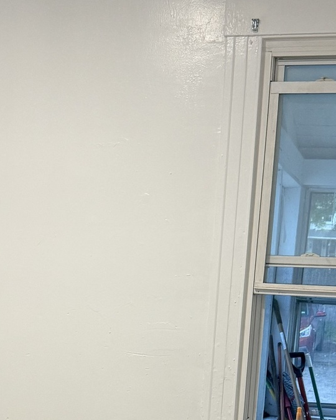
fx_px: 994
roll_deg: -1.3
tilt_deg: -12.2
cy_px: 457
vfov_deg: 22.5
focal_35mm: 80
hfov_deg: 18.9
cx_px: 43
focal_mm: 6.76
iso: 250
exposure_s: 1/60
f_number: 1.78
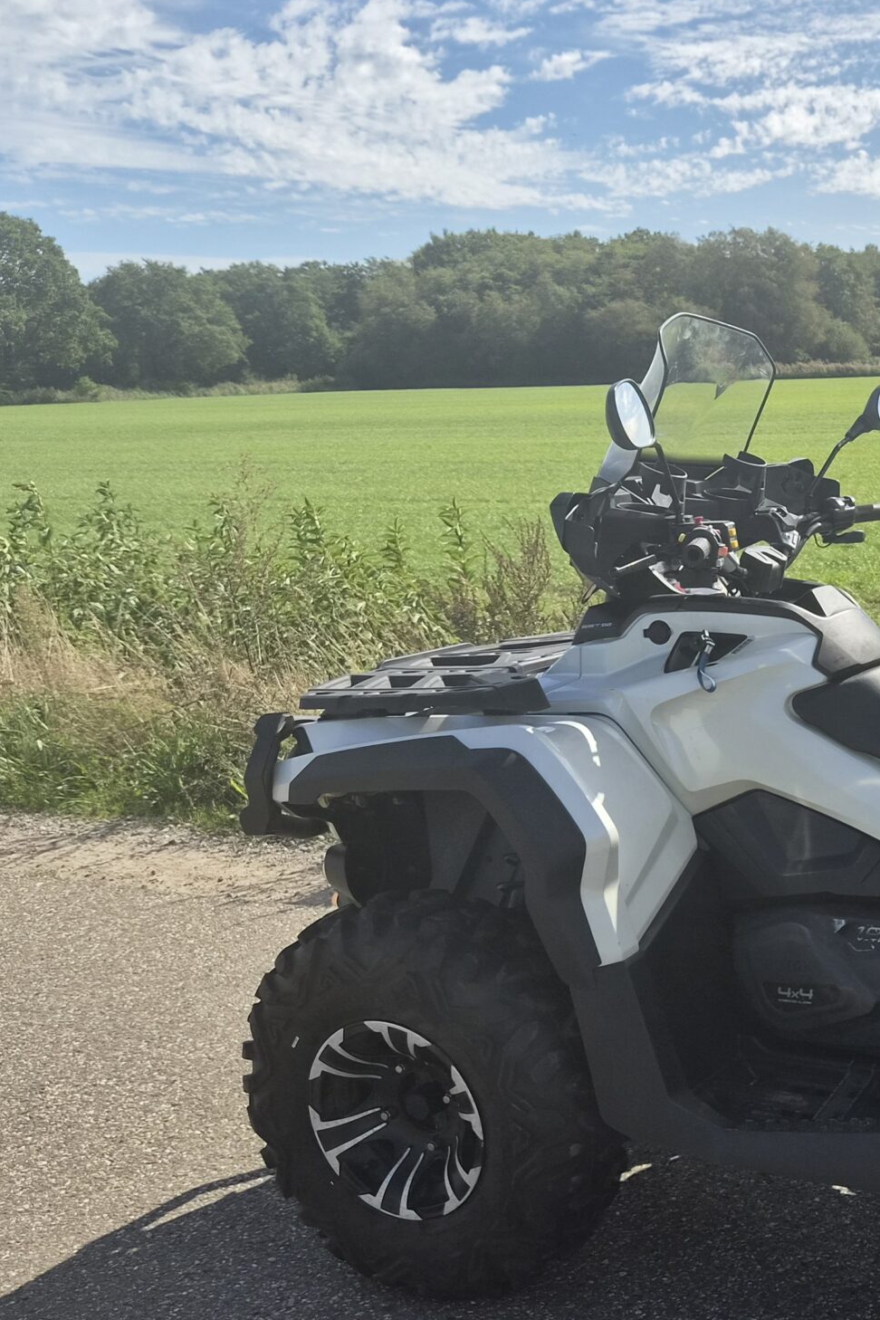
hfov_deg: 29.1
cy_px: 799
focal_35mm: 42
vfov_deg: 46.1
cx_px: 942
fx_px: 1540
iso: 80
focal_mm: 5.4
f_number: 1.8
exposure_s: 1/5168
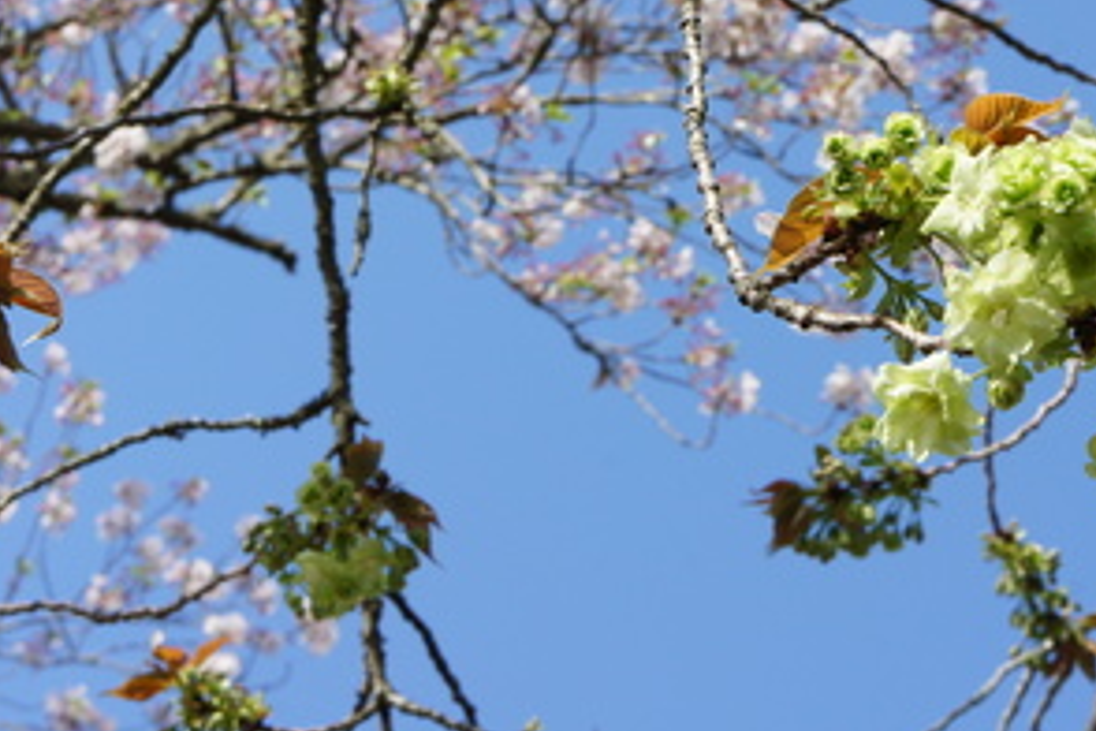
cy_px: 272
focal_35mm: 106
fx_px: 3227
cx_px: 697
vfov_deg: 12.9
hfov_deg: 19.2
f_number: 13
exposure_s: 1/125
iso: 200
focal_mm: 52
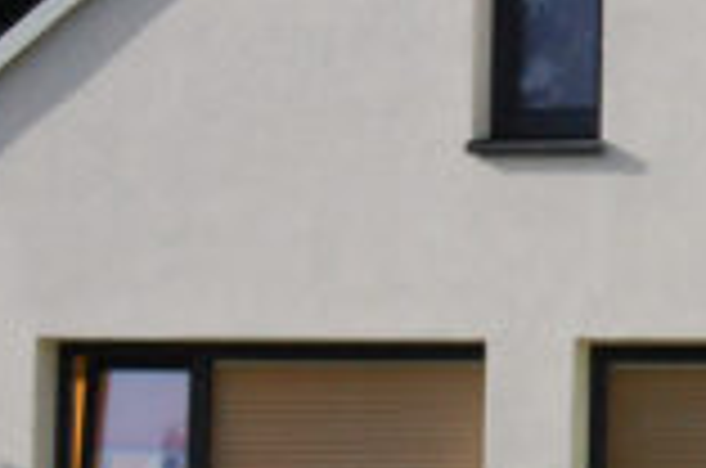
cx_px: 814
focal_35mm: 233
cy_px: 425
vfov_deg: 5.9
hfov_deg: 8.8
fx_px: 4564
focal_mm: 35
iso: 800
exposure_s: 1/2500
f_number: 5.6
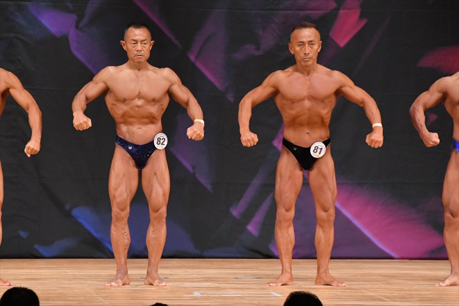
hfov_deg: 6.9
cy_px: 153
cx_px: 230
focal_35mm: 300
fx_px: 3823
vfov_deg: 4.6
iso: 5600
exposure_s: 1/400
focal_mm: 200
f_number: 5.6
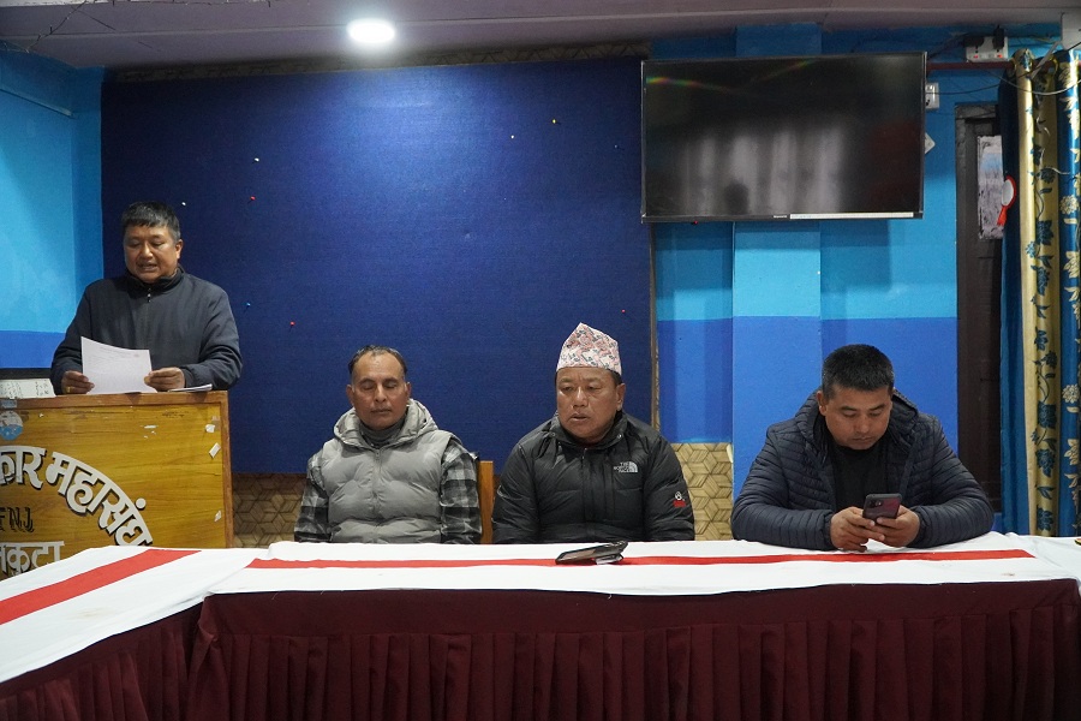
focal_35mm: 38
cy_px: 360
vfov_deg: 35.5
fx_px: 1126
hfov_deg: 51.3
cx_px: 540
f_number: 4
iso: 6400
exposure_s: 1/100
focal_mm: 25
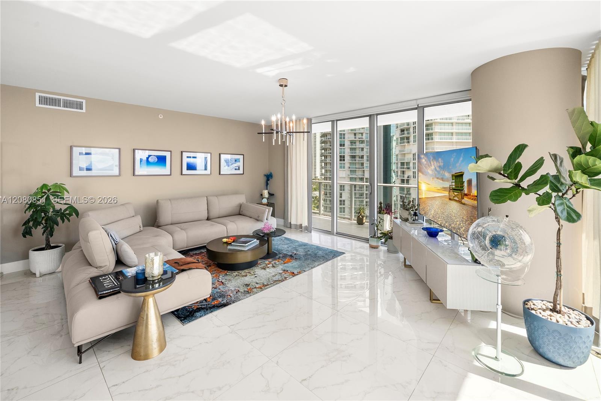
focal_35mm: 14
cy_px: 200
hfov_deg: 104.2
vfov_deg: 81.3
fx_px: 234
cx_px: 300
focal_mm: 14
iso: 400
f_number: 8
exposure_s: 1/80
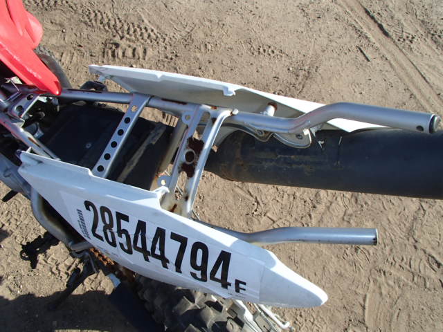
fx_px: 358
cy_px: 166
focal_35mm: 28
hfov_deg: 63.4
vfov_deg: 49.7
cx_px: 222
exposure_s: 1/400
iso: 100
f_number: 3.9
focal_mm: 5
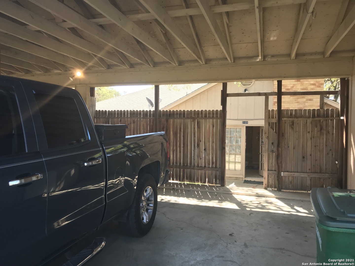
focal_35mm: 28
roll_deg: -1.8
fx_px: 287
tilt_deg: +0.5
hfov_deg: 63.4
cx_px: 178
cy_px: 133
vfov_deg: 49.7
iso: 20
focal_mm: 3.99
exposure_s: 1/120
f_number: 1.8
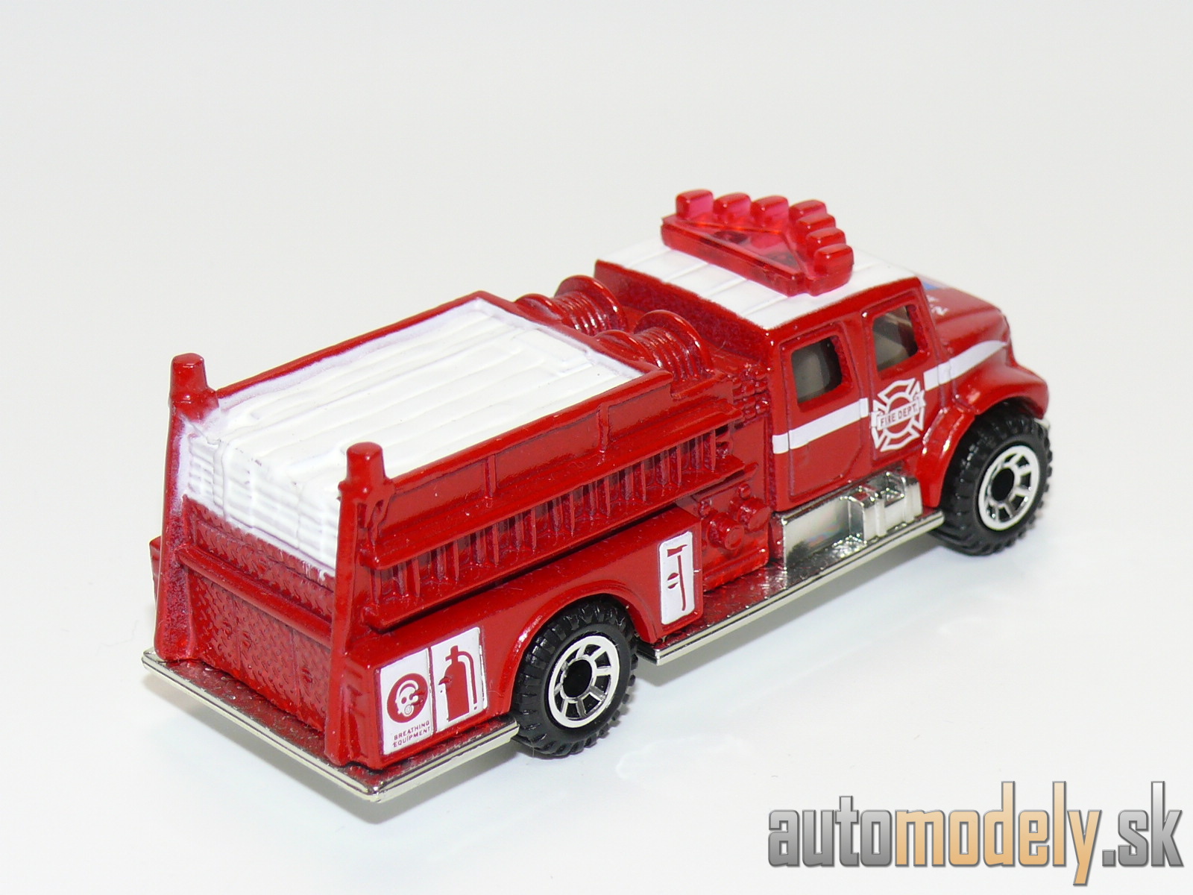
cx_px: 596
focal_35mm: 103
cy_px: 448
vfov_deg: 14.4
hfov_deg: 19.1
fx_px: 3550
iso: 100
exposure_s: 1/30
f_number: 4
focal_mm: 13.5
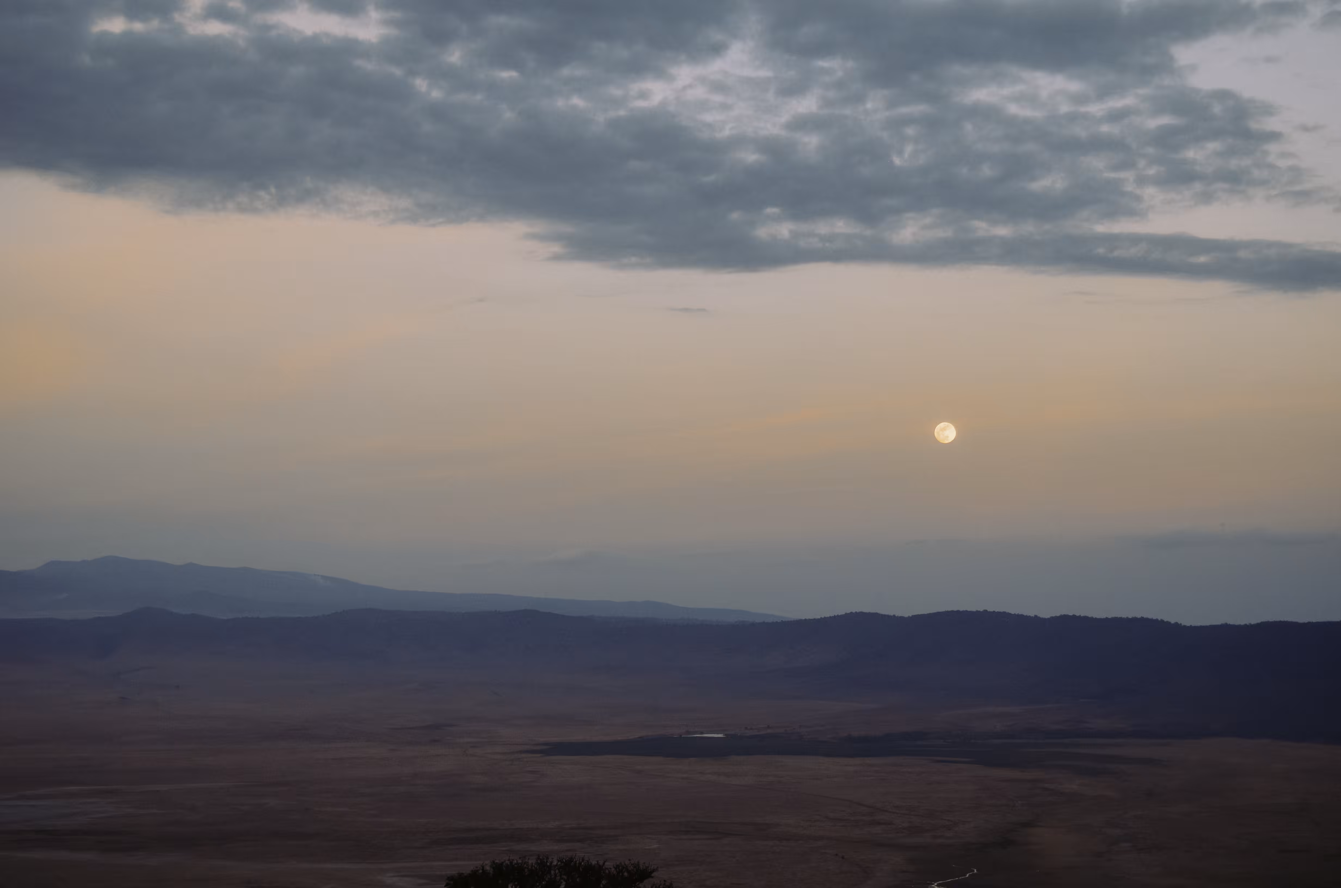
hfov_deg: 33.5
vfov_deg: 22.5
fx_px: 2230
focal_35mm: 60
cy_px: 444
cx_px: 670
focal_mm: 40
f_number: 5
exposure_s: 1/80
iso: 400
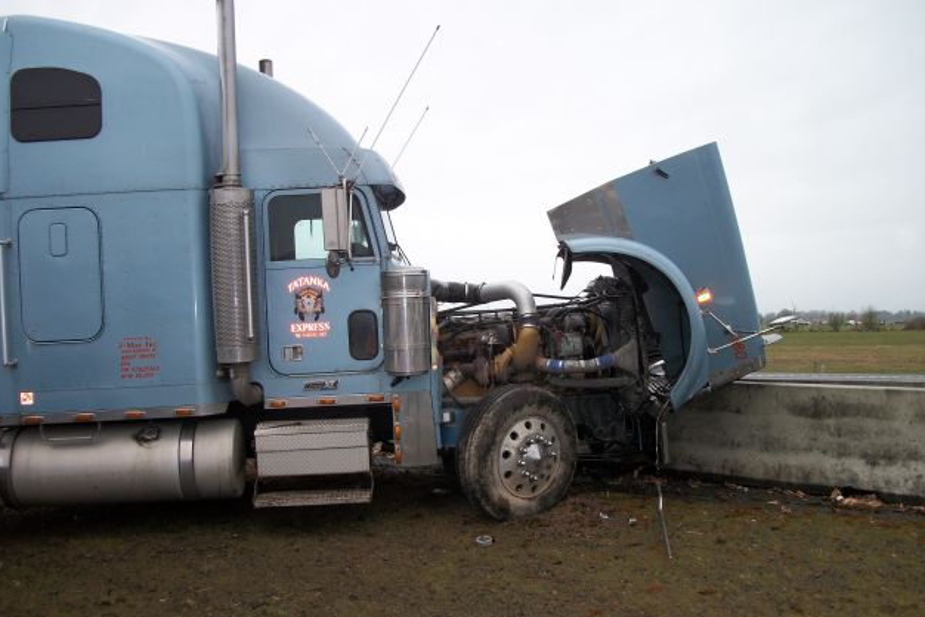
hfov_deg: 55.8
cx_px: 455
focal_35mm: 34
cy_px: 332
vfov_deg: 38.9
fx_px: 874
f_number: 2.9
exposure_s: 1/640
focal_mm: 5.7
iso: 80
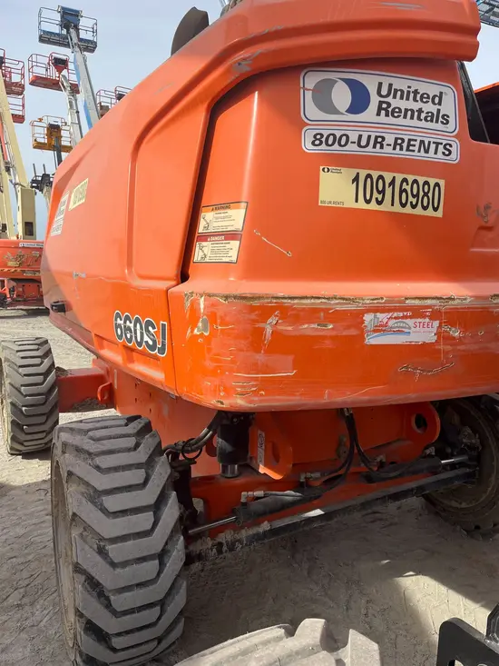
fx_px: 500
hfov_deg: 53.1
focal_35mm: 26
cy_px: 333
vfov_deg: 67.3
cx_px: 250
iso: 50
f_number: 1.6
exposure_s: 1/2755
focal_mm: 5.1
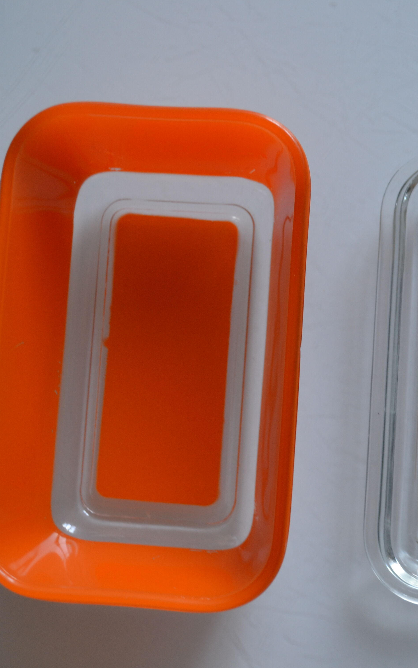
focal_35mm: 56
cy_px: 334
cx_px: 293
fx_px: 1021
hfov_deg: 23.0
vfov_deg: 36.3
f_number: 4
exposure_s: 1/30
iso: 400
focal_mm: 24
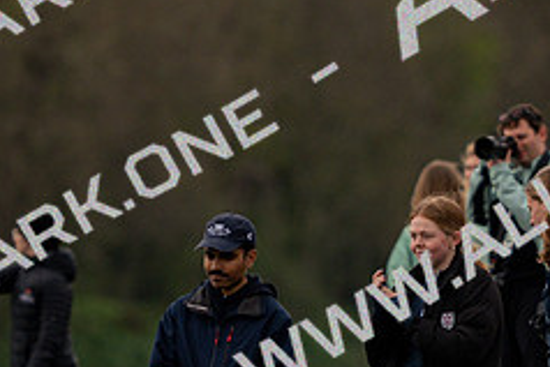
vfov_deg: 1.0
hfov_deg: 1.5
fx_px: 20820
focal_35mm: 1362
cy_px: 398
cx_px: 520
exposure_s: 1/1250
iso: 160
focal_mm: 373.3
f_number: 4
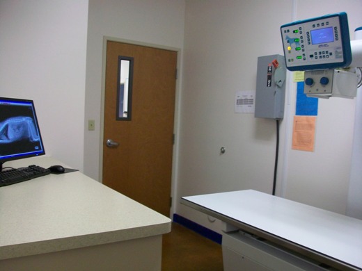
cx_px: 181
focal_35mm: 32
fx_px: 335
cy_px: 136
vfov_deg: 44.2
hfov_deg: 56.8
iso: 160
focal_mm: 5.7
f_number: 2.8
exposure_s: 1/20
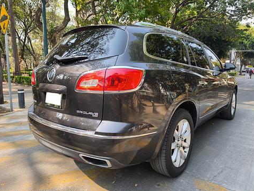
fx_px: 176
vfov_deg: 56.8
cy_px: 93
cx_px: 130
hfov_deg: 71.6
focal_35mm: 24
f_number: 1.6
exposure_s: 1/613
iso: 50
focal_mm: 6.57
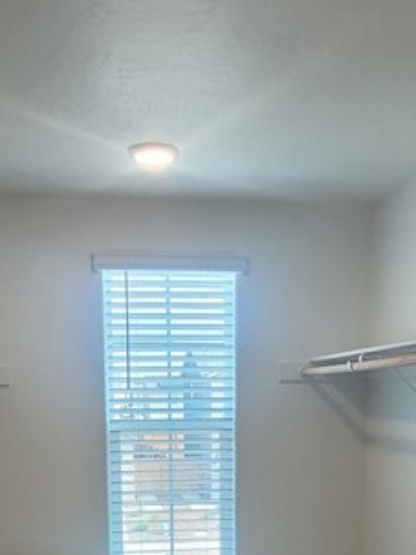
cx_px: 214
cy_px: 524
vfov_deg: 39.1
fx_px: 706
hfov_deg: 32.9
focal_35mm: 44
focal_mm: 1.74
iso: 64
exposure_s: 1/60
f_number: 2.2
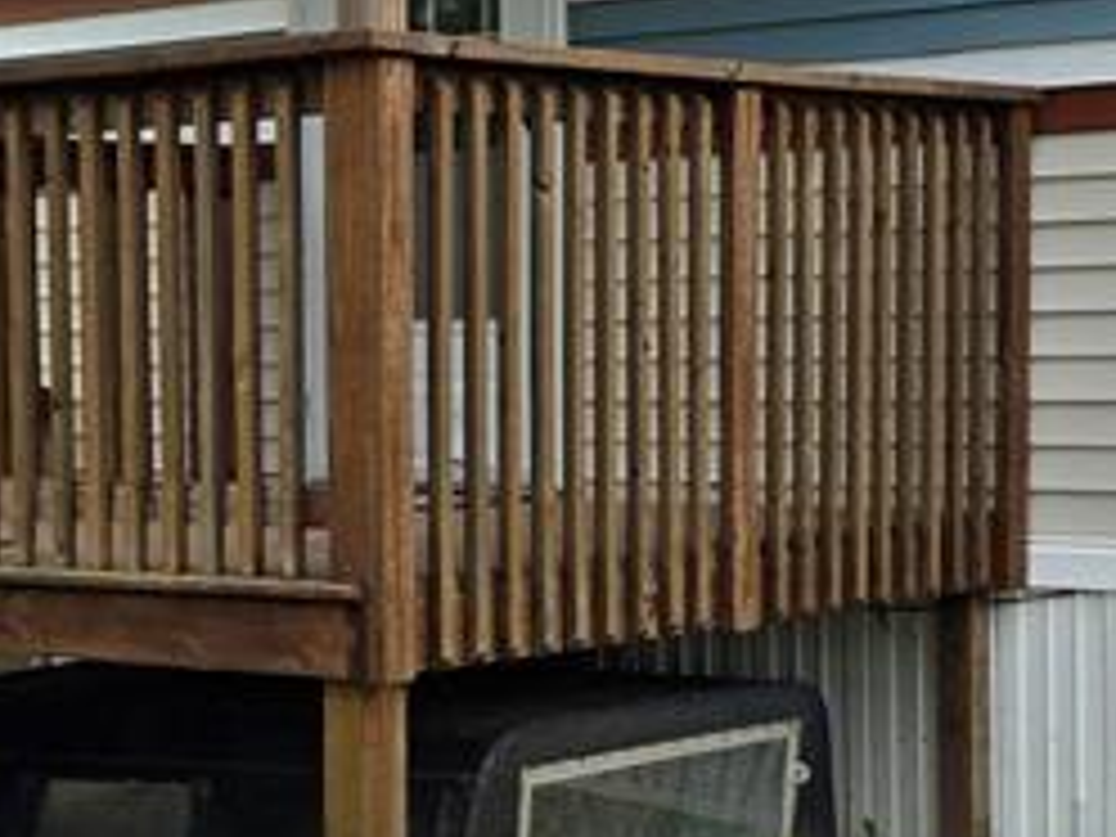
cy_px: 526
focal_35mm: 95
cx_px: 351
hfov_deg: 20.6
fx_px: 3063
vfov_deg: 15.5
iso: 80
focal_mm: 6.3
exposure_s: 1/7061
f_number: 1.7
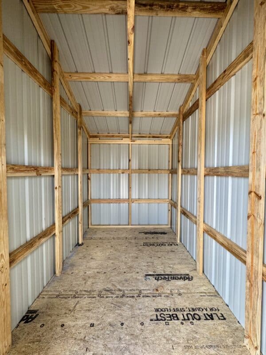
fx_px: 143
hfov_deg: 85.7
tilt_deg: -2.7
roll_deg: +0.0
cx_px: 133
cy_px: 178
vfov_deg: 102.1
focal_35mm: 14
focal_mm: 2.22
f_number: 2.2
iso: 125
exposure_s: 1/99
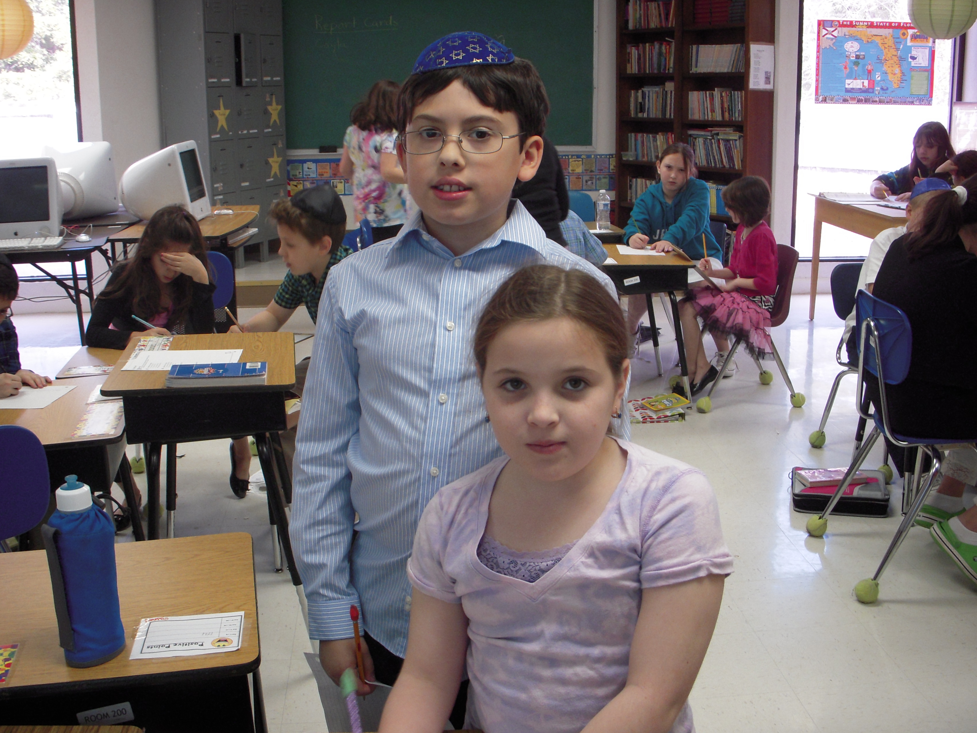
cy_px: 368
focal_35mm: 39
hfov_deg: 47.9
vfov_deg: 36.8
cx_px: 481
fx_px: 1101
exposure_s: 1/30
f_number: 3.3
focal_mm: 6.3
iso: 160
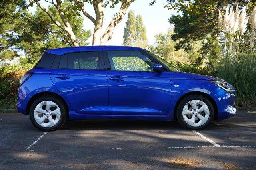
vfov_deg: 29.2
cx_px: 128
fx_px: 328
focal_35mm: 46
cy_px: 85
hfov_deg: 42.7
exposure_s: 1/80
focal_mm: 46.1
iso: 100
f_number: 4.5
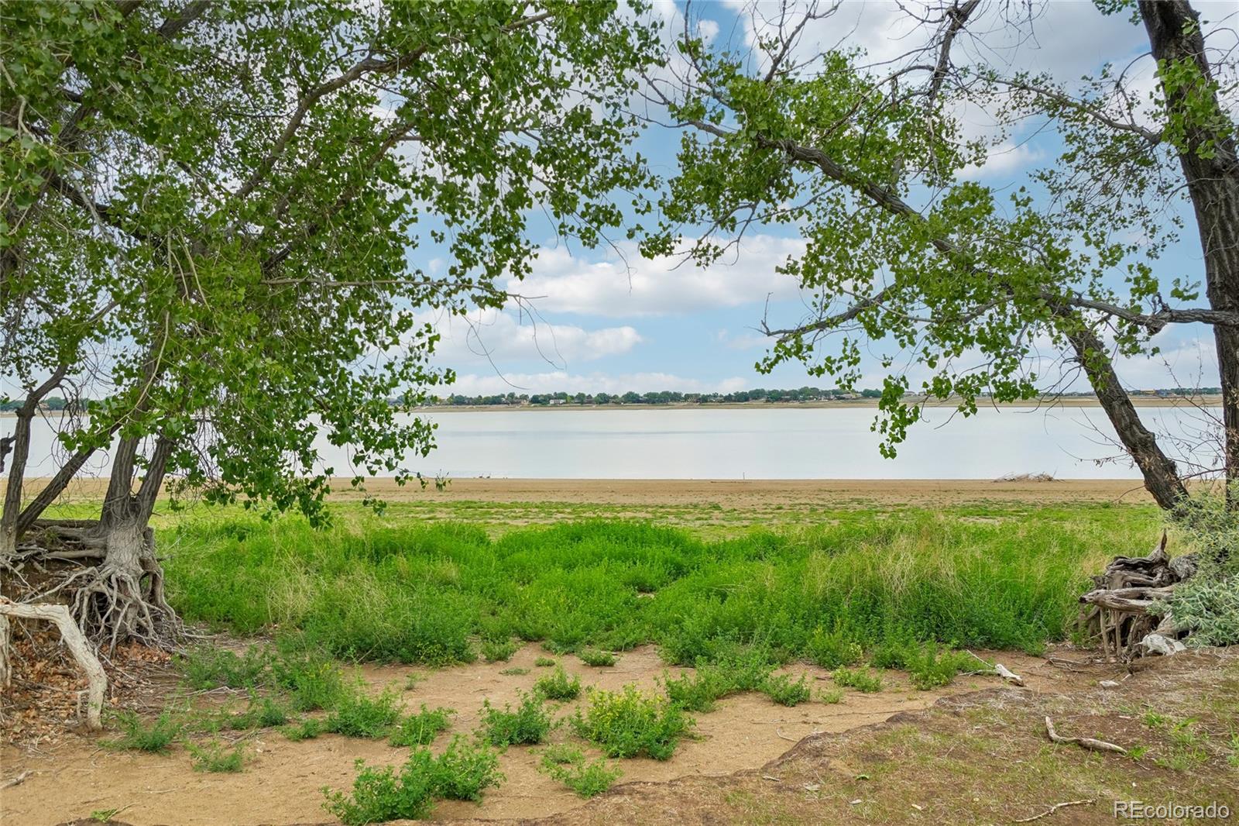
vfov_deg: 47.9
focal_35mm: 27
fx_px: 929
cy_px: 413
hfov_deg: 67.4
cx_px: 620
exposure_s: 1/500
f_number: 8
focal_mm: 18
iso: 400
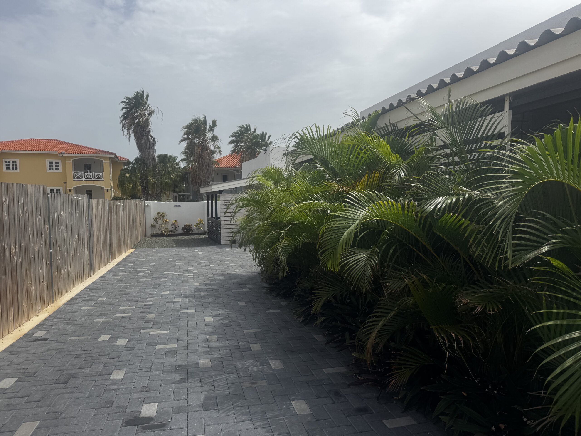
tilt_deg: -4.0
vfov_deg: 56.8
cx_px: 290
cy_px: 218
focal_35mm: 24
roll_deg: +0.9
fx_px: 403
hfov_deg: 71.6
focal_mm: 6.76
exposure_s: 1/5814
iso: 80
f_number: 1.78
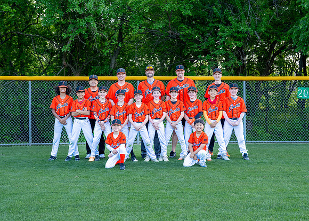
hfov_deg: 34.9
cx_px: 156
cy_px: 114
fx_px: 492
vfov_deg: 25.3
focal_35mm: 56
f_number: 2.8
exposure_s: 1/500
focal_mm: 50
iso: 200
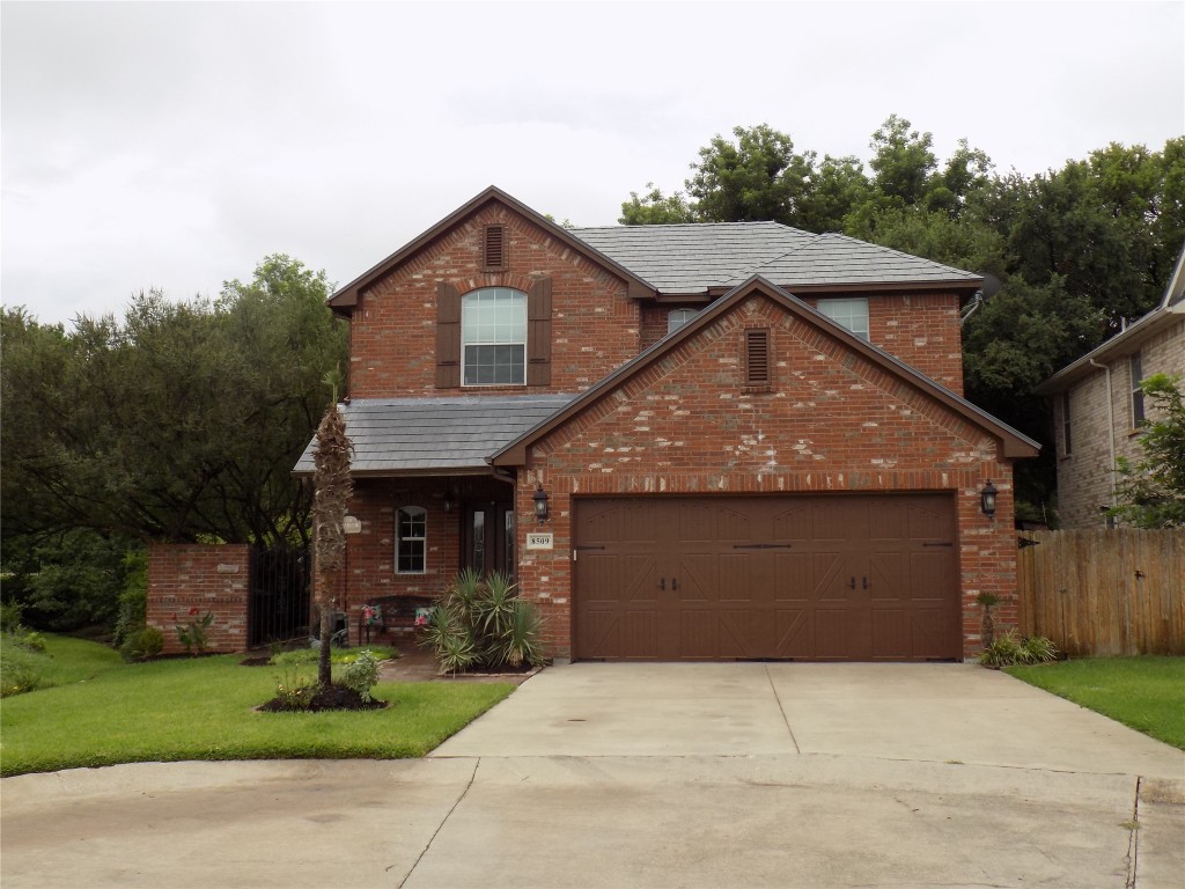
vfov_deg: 41.8
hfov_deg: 54.0
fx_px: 1164
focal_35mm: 34
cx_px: 592
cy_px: 444
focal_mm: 6.1
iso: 80
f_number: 3.4
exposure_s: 1/640
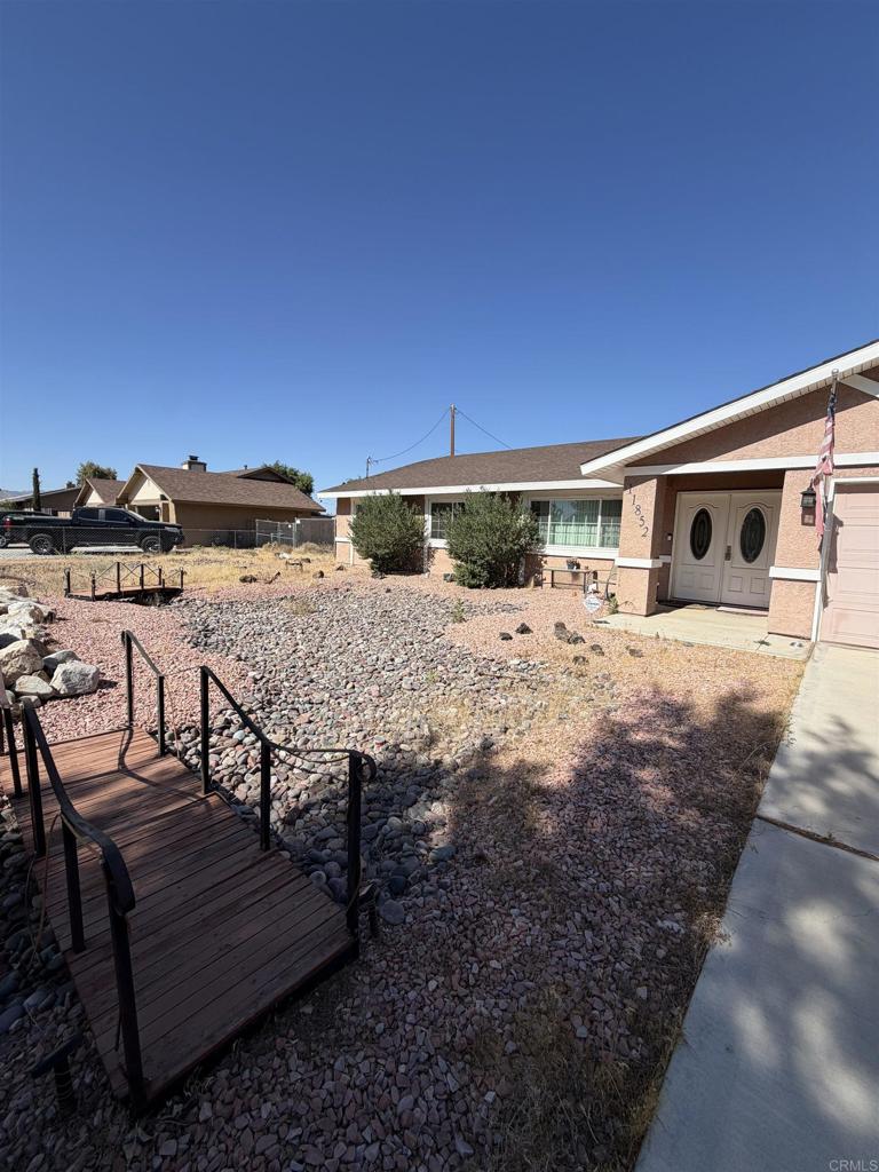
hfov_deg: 85.7
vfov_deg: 102.1
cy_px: 586
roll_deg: -1.8
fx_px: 474
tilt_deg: -6.1
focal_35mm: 14
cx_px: 440
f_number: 2.2
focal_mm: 2.22
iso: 20
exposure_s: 1/809
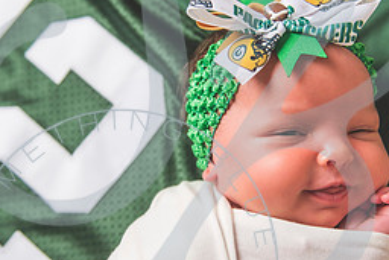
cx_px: 198
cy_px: 138
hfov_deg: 26.3
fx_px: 832
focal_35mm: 77
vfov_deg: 17.7
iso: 100
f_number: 2.8
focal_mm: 34
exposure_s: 1/125
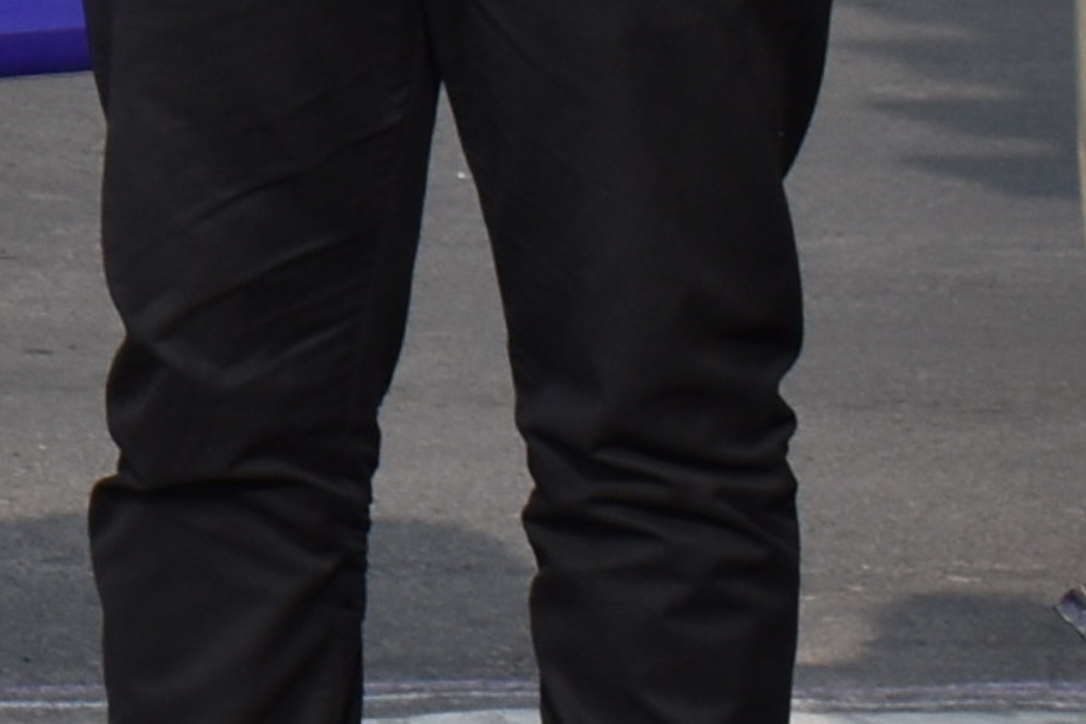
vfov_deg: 5.0
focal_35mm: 275
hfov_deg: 6.9
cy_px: -359
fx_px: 8293
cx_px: -2003
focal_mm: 26
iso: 200
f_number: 10
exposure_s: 1/400
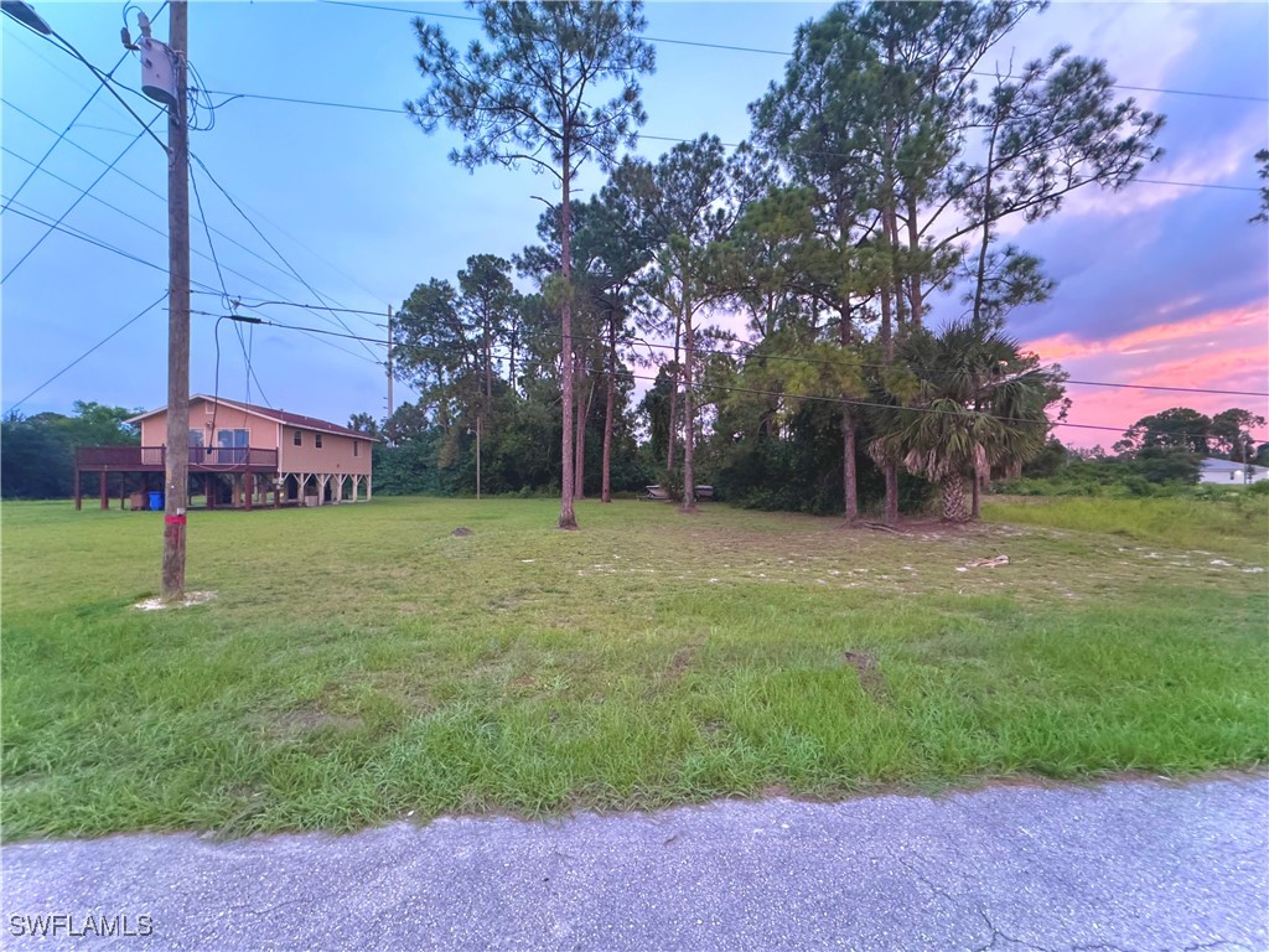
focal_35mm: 14
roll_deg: -0.1
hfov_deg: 102.1
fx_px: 513
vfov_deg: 85.7
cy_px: 476
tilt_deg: -0.5
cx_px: 634
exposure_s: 1/60
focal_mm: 2.22
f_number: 2.2
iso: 800
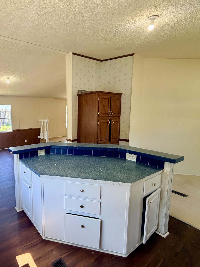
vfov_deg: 84.7
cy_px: 133
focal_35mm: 19
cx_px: 47
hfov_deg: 64.0
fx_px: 146
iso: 100
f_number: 2.2
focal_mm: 2.22
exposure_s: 1/120
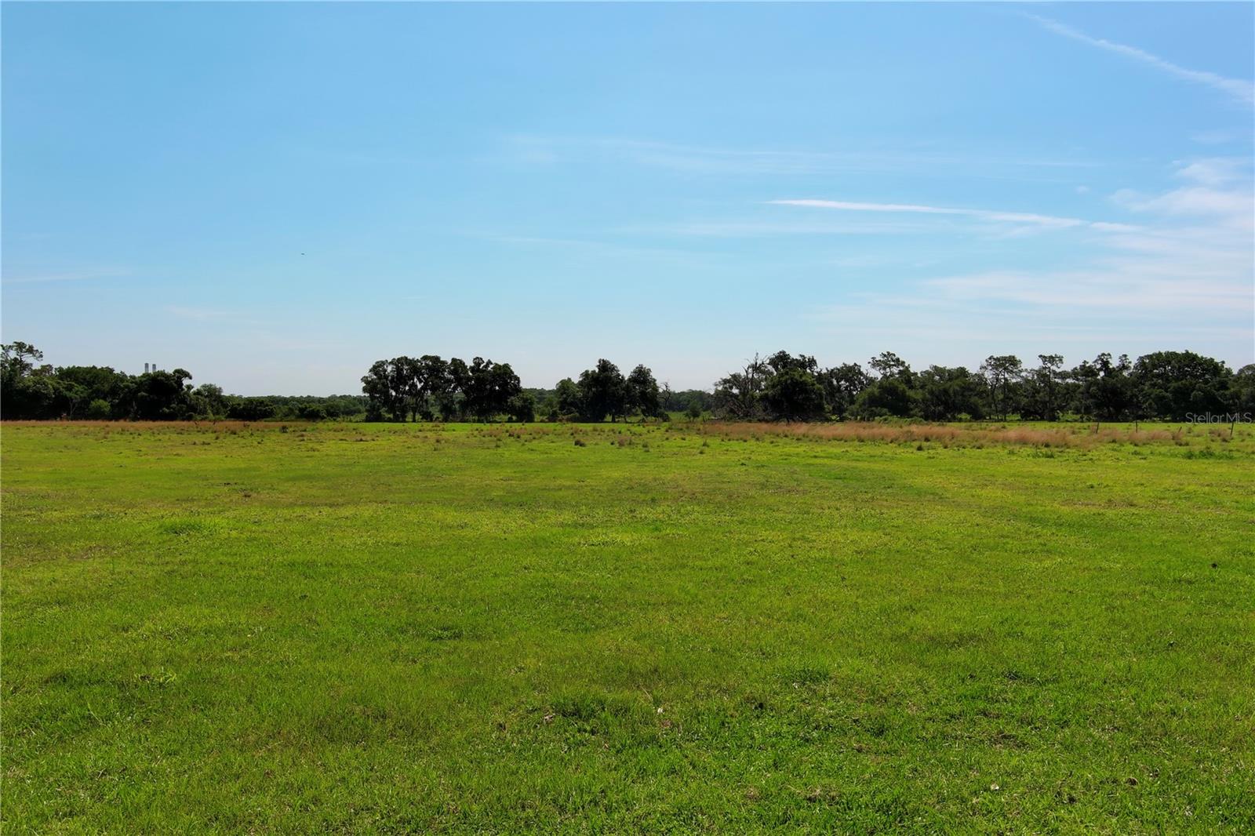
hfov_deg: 63.7
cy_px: 418
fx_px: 1011
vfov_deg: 44.9
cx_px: 628
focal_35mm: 29
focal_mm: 10.57
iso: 100
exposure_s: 1/320
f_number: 9
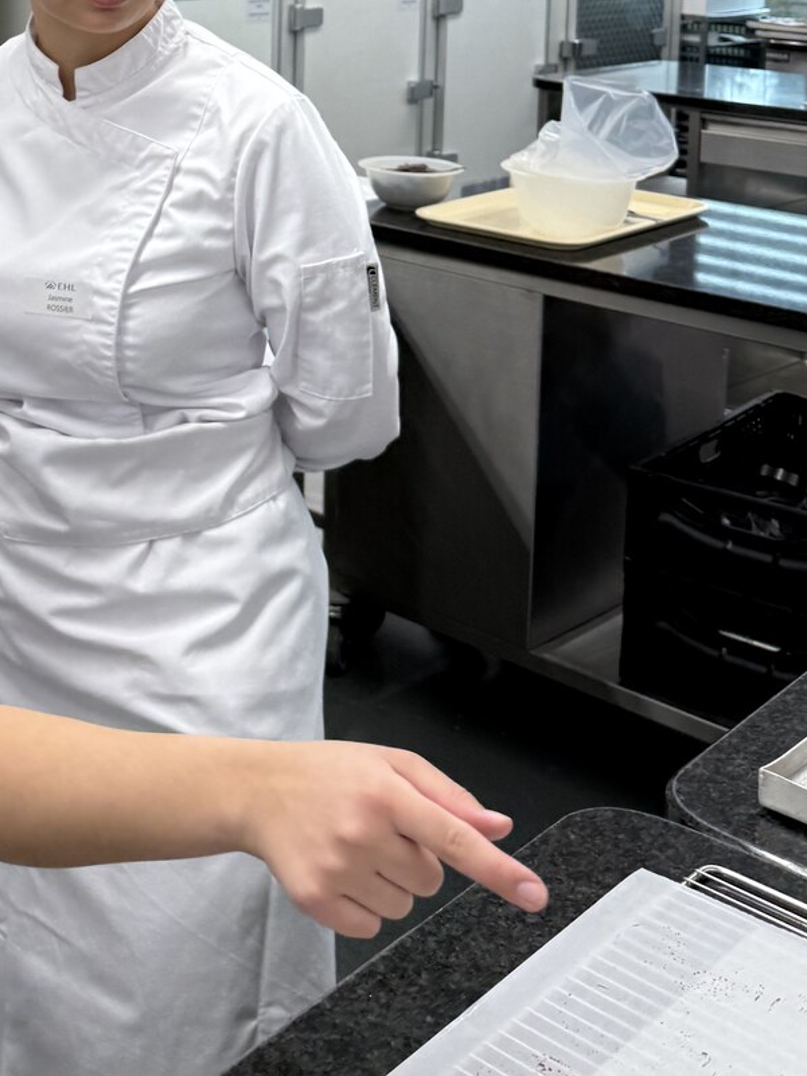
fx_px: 1679
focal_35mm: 54
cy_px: 51
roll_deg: +0.9
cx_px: -38
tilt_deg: -8.4
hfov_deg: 25.4
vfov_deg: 33.2
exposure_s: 1/162
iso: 64
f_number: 1.78
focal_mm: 6.76
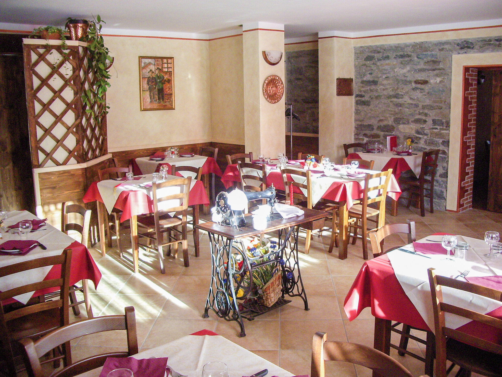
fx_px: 508
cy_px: 188
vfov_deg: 40.7
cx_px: 251
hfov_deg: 52.6
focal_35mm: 35
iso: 160
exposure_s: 1/100
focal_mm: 5.8
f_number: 2.6
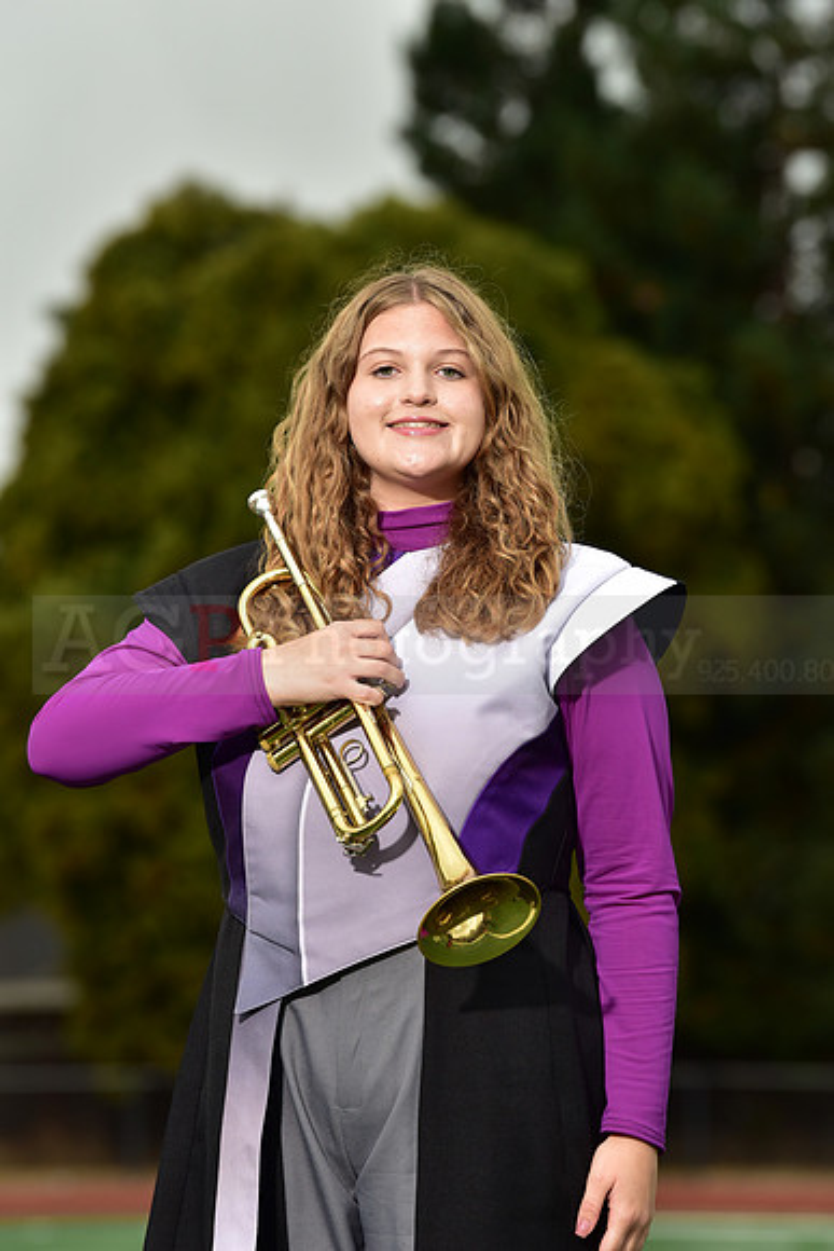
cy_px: 626
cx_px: 417
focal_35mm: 175
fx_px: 6077
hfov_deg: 7.9
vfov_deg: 11.7
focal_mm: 175
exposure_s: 1/250
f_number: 5.6
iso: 500
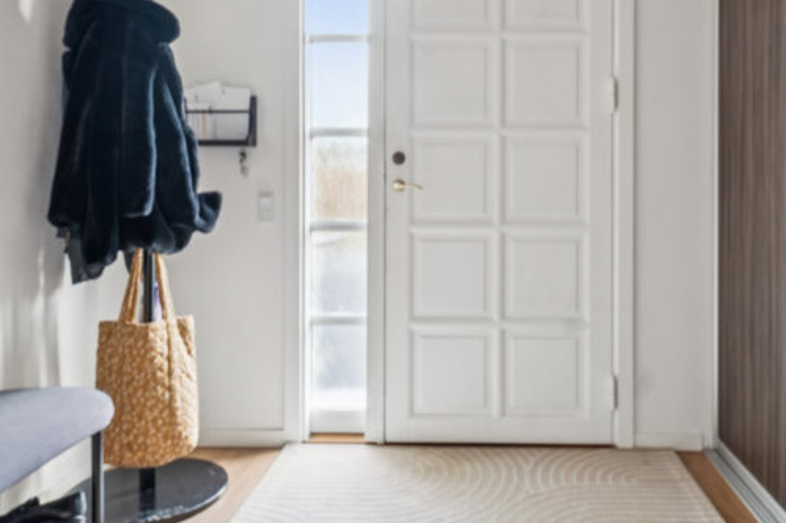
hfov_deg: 57.5
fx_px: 707
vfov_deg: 40.2
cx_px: 487
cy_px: 178
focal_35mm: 32
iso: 200
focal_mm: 13.5
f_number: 10
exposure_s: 4
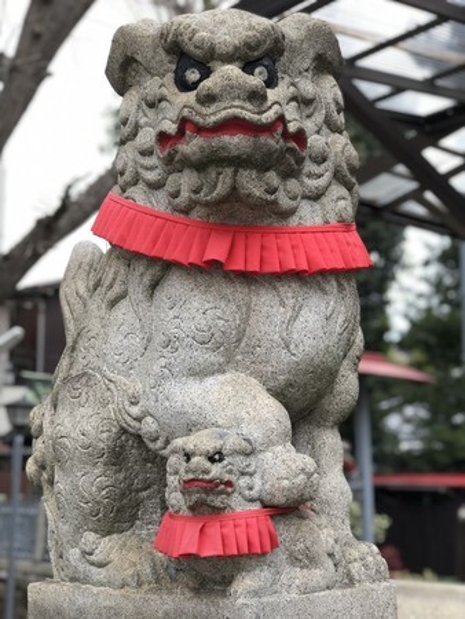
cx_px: 232
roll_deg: -0.2
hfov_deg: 25.7
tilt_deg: +9.4
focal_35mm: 57
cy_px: 310
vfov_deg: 33.8
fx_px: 1020
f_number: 2.8
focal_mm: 6.6
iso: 32
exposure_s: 1/120
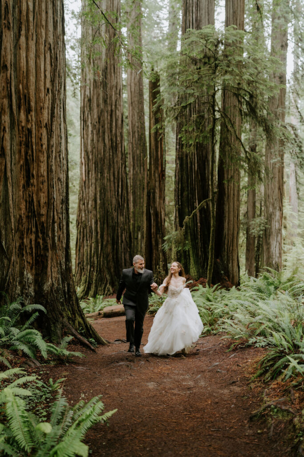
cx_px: 152
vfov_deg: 54.4
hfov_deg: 37.9
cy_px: 228
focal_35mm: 35
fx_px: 443
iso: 320
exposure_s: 1/250
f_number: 1.6
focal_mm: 35
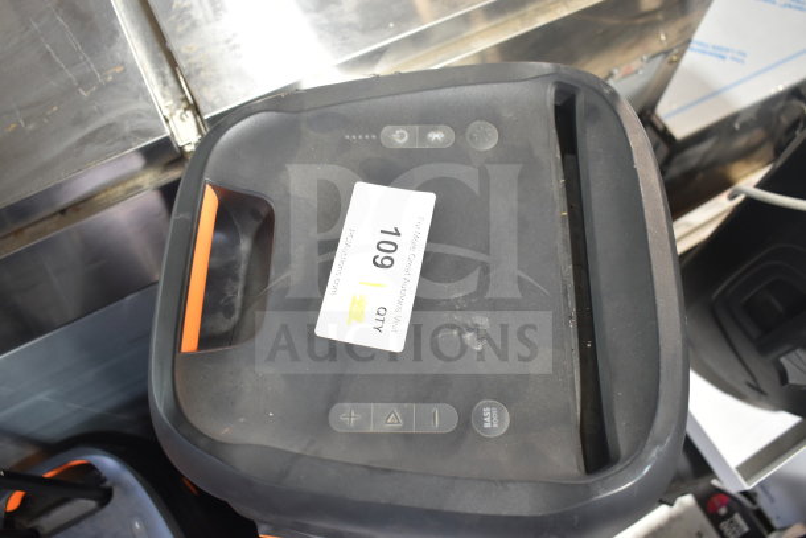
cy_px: 269
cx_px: 403
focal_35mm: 32
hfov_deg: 59.5
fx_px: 705
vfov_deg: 41.7
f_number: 3.8
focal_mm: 21
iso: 560
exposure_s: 1/30
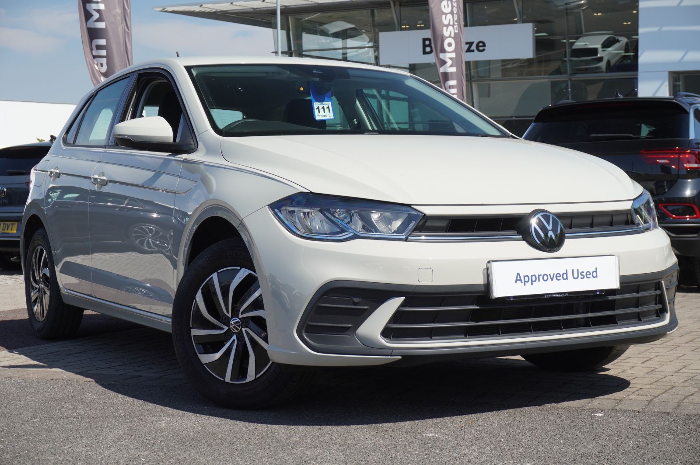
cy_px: 232
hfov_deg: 32.7
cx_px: 350
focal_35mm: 62
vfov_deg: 22.0
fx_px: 1195
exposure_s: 1/500
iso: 400
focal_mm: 41
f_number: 8
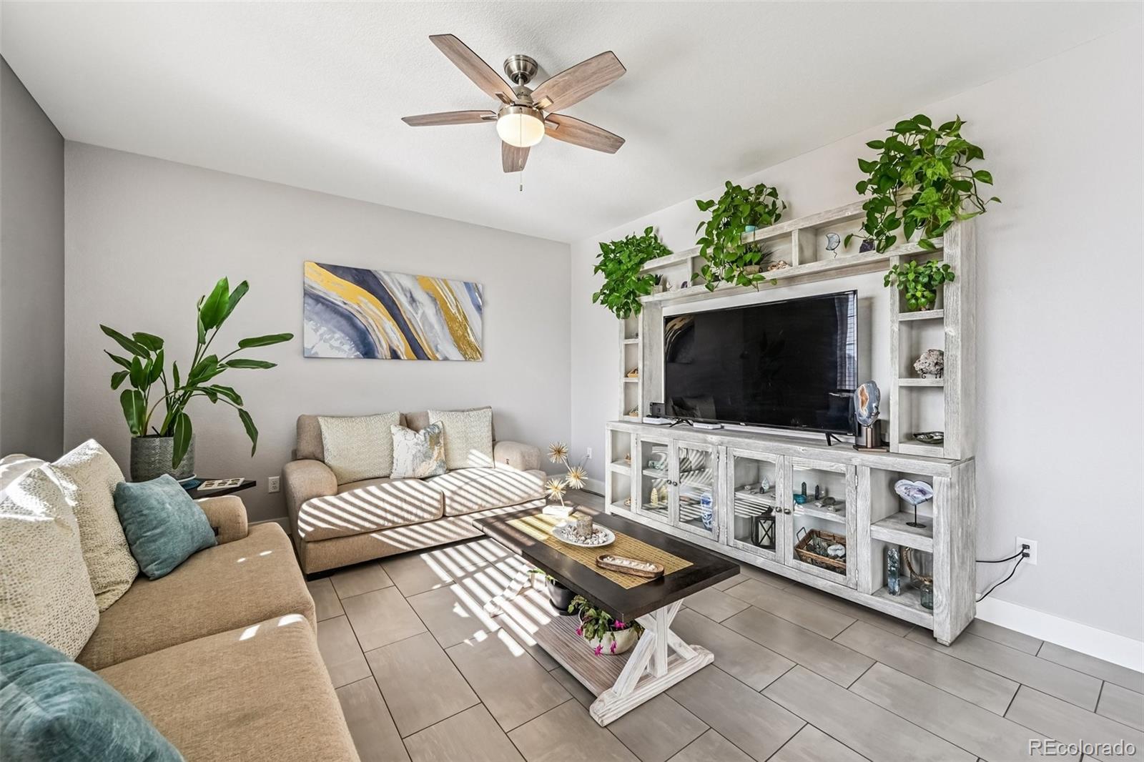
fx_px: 445
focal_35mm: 14
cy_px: 381
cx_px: 572
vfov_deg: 81.2
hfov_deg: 104.3
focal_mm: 14
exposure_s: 1/30
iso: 400
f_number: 10
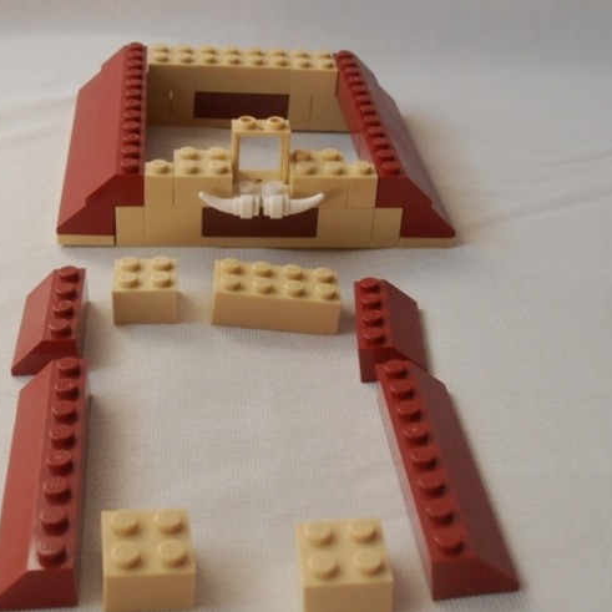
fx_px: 1200
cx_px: 263
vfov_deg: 28.6
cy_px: 281
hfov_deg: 28.6
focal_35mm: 60
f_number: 3.9
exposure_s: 1/80
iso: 80
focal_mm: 6.61
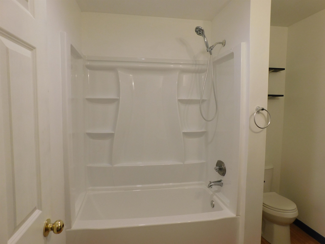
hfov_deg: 73.9
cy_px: 122
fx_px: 216
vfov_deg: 58.9
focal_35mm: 23
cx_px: 162
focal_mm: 4
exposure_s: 1/40
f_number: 3
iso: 125
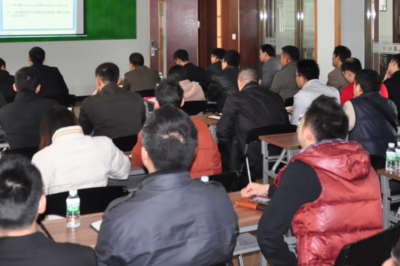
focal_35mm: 51
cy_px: 19
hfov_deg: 38.9
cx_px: 192
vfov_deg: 25.5
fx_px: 566
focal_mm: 18
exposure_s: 1/30
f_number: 3.5
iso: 1400
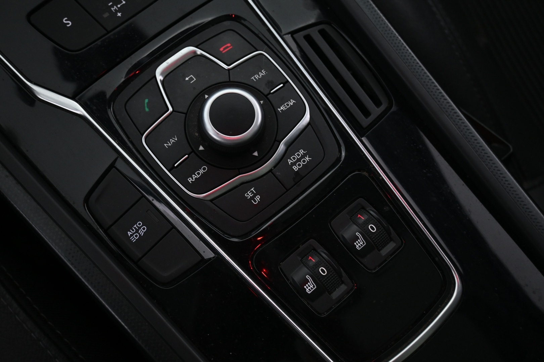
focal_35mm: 38
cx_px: 272
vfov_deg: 35.5
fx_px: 567
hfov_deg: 51.3
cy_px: 181
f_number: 4.2
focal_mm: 25
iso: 1600
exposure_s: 1/40
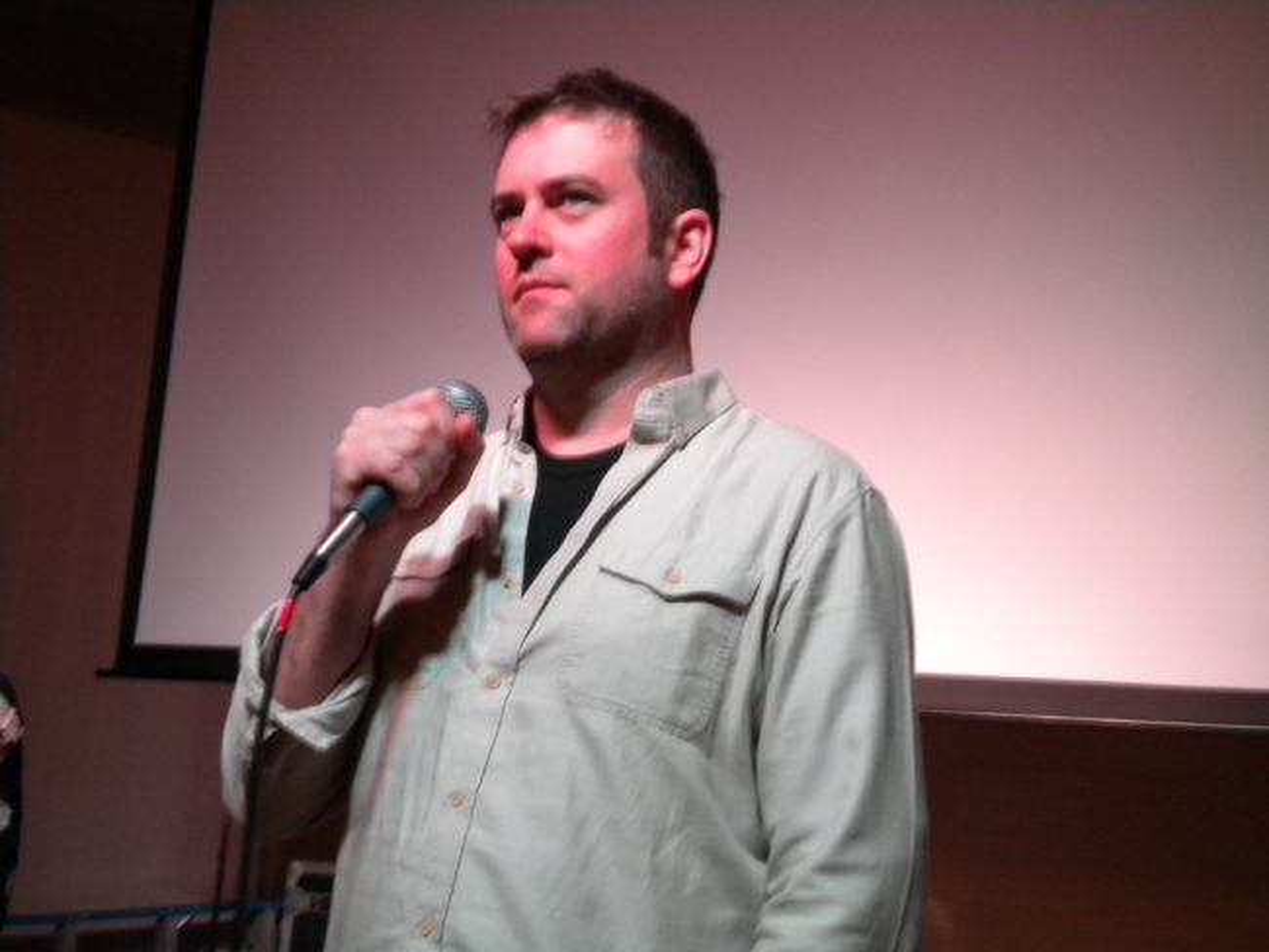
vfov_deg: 28.1
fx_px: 1907
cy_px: 476
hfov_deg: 36.8
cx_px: 634
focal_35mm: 52
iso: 400
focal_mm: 9.3
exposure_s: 1/11.2
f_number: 3.9
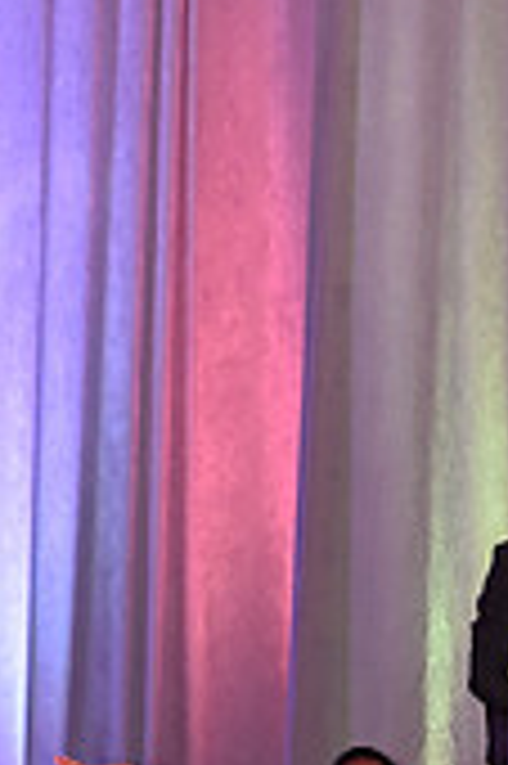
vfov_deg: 3.9
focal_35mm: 529
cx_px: -191
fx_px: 11219
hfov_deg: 2.6
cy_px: 1066
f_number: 5.6
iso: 2000
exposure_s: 1/250
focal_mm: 155
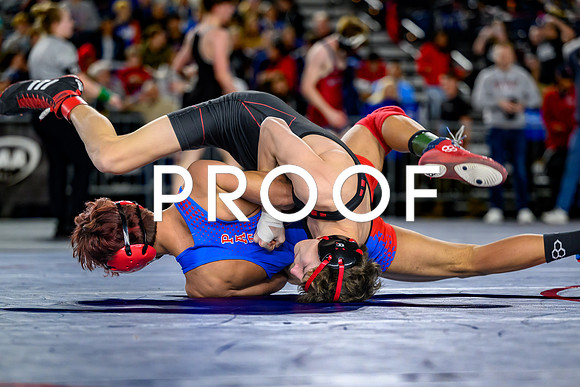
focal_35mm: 153
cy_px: 247
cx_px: 292
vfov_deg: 8.9
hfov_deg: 13.4
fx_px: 2473
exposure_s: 1/800
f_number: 2.8
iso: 2500
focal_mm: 120
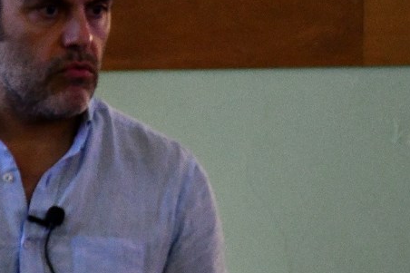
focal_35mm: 356
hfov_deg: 5.8
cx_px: 196
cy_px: 124
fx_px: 4053
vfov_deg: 3.9
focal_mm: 105
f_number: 5.6
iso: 10000
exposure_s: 1/60
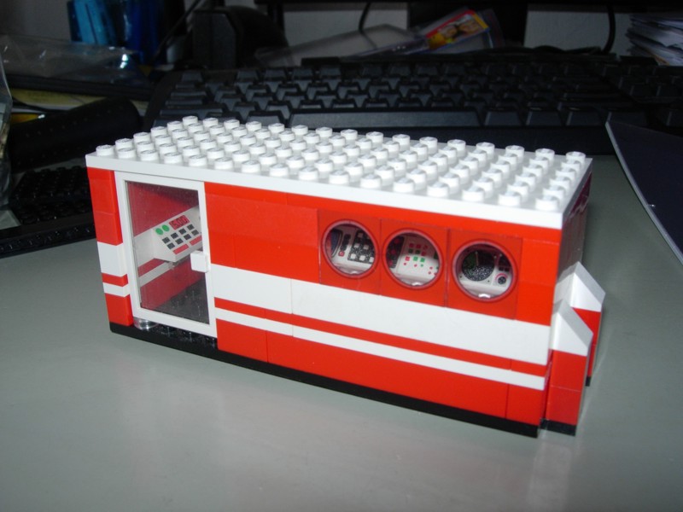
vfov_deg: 37.7
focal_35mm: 38
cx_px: 342
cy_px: 256
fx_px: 750
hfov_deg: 49.0
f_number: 4.8
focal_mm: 7.8
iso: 79
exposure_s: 1/32
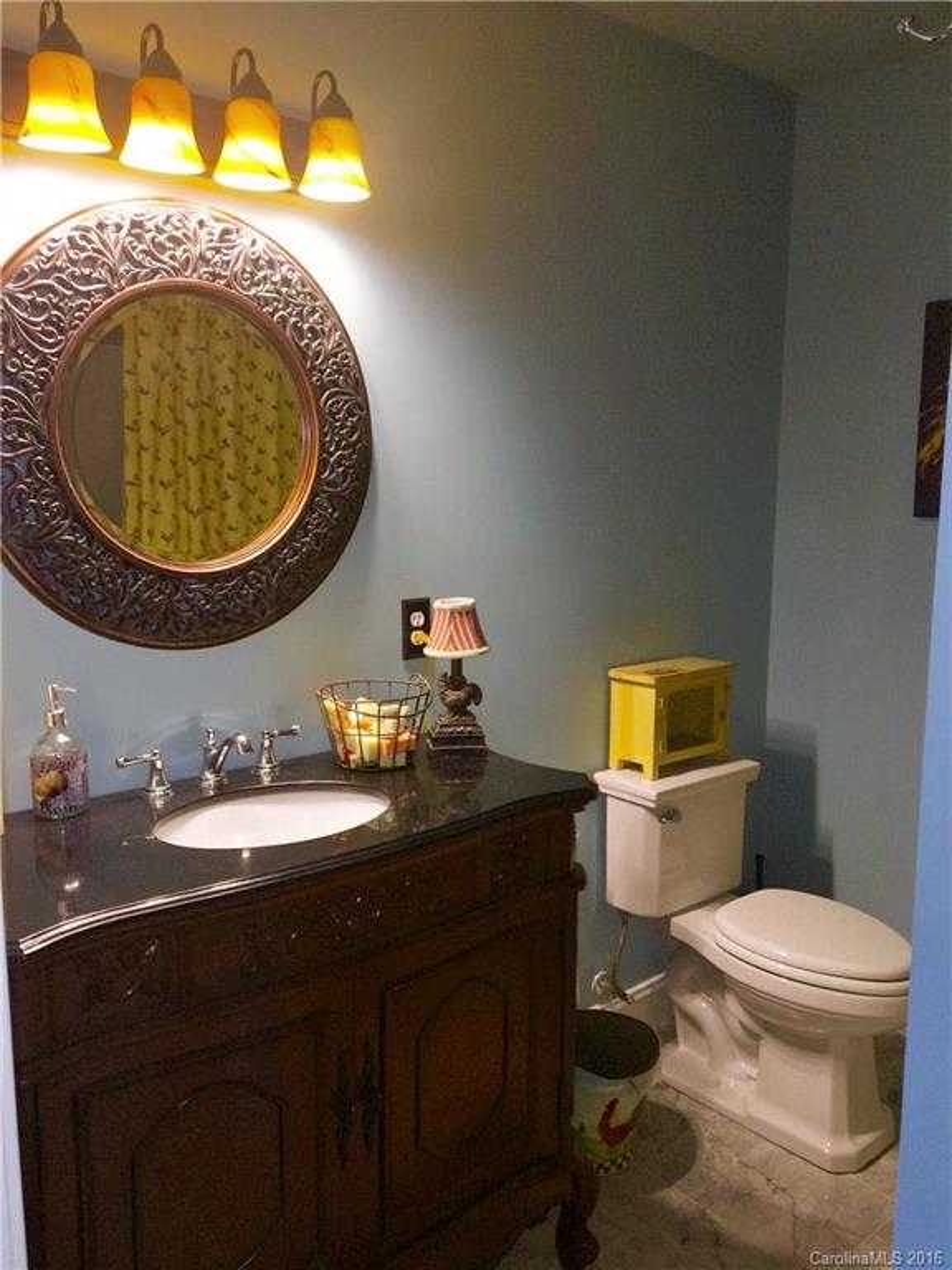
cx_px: 476
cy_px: 635
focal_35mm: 29
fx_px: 1063
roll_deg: -0.3
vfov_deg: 61.7
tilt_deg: -8.3
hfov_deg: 48.2
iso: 25
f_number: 2.2
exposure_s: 1/31
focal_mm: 4.15
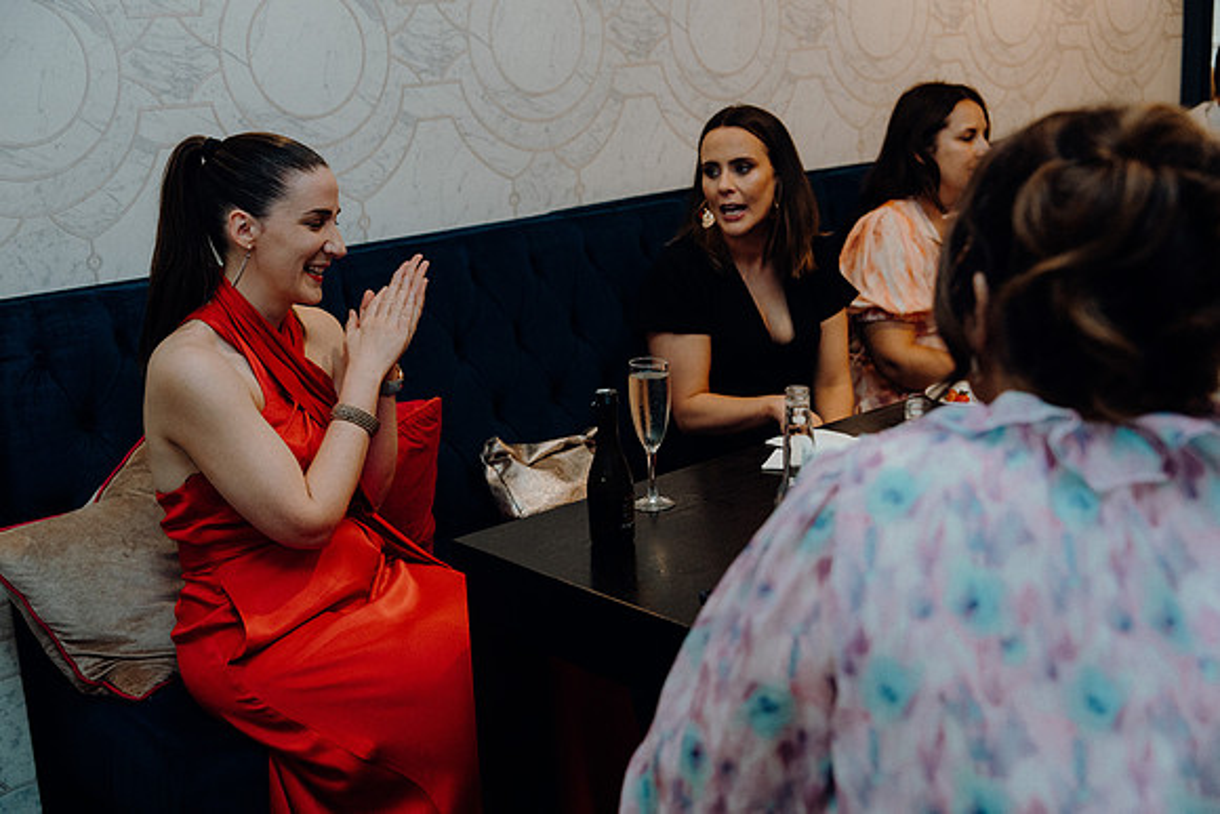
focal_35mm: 47
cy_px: 407
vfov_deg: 28.7
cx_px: 610
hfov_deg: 41.9
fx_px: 1593
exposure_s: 1/160
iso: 2500
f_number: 3.5
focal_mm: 47
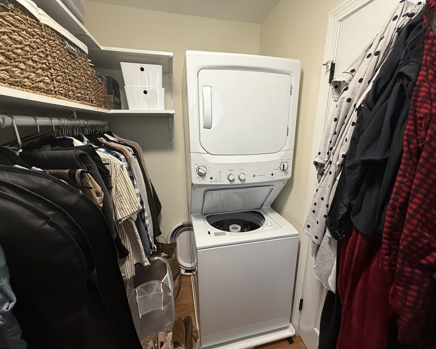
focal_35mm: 15
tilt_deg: -14.6
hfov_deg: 96.8
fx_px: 194
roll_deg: +0.0
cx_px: 222
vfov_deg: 84.0
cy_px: 178
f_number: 2.2
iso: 200
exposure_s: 1/60
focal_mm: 2.22
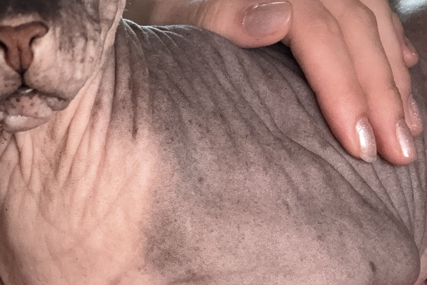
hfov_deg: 38.9
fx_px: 569
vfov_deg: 28.0
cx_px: 61
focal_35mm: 48
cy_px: 128
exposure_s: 1/60
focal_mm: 2.69
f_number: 1.9
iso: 160
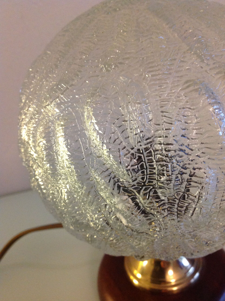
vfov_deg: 52.7
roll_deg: +10.4
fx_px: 304
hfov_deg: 40.6
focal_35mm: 35
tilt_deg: -27.2
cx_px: 112
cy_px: 150
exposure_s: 1/17
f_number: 2.4
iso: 250
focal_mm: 4.28
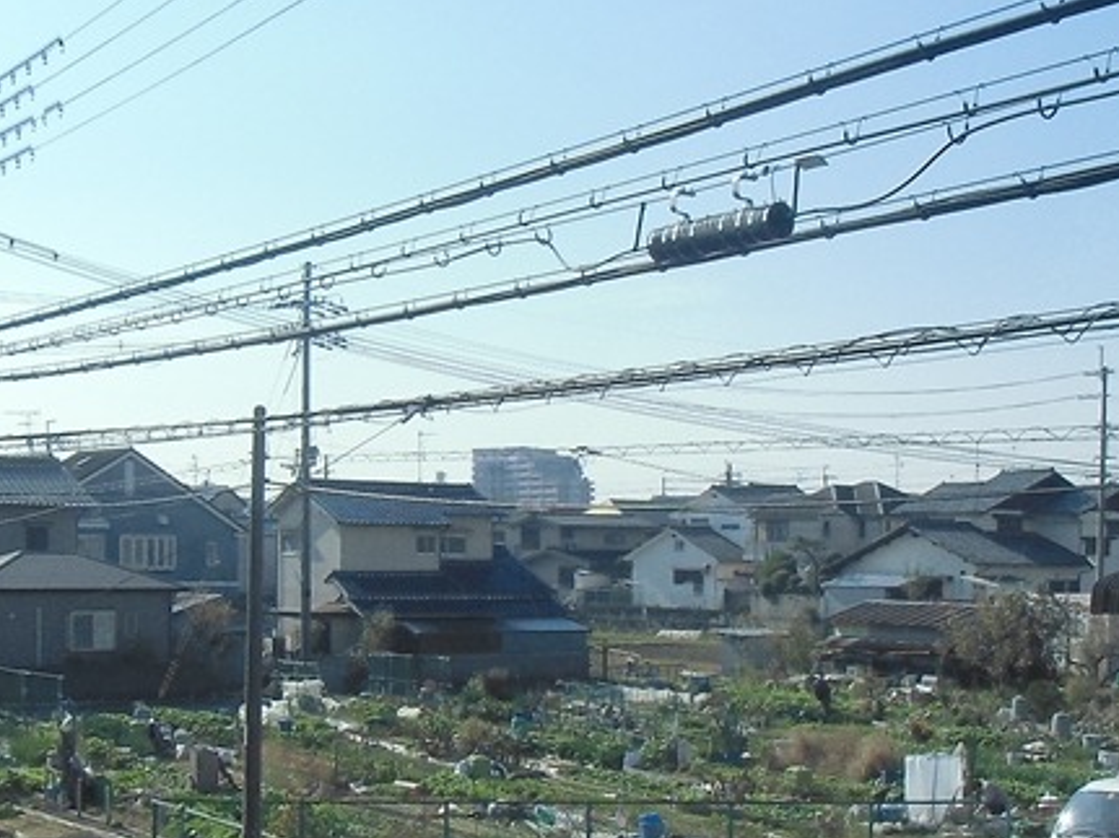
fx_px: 1842
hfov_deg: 33.8
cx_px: 535
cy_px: 654
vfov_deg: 25.3
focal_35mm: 57
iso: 64
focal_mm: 4.24
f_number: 3
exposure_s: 1/1250
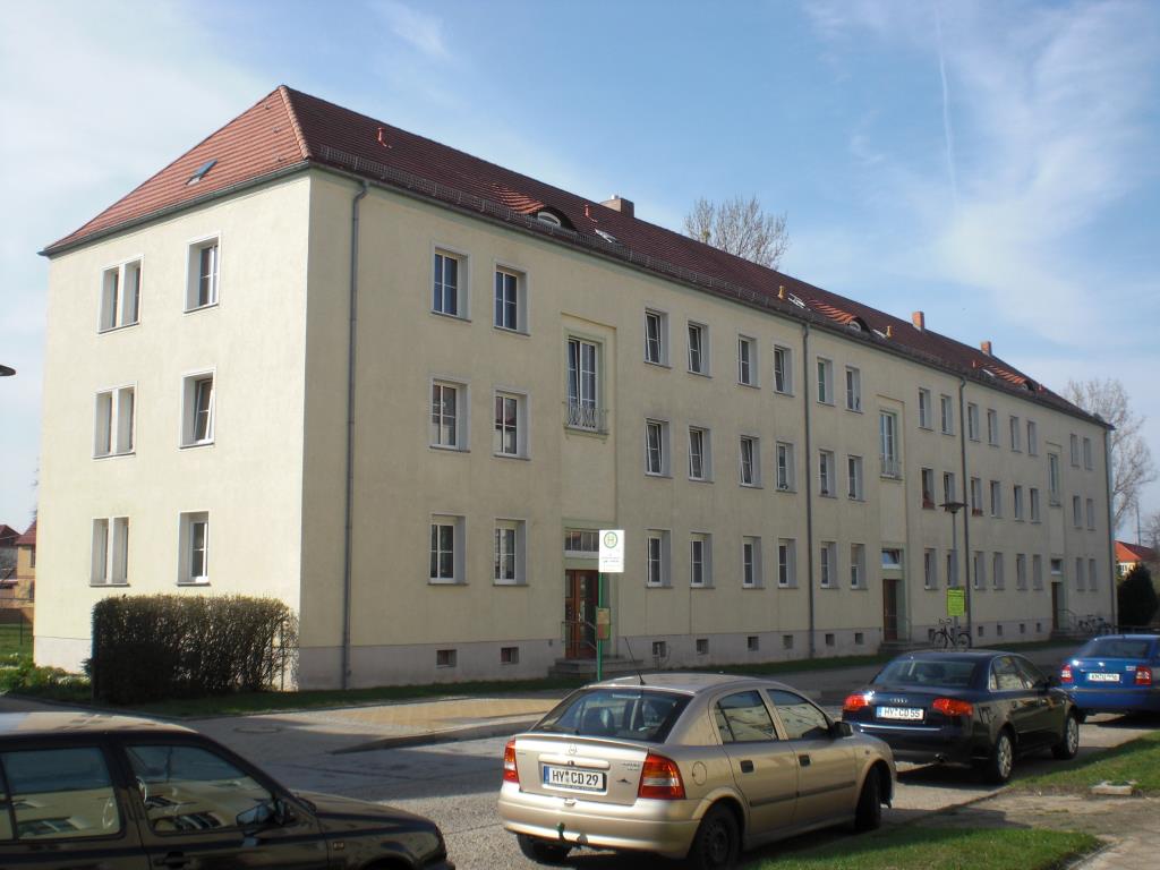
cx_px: 580
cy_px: 435
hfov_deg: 49.0
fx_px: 1273
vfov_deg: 37.7
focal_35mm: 38
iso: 64
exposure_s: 1/320
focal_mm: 6.3
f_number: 5.6
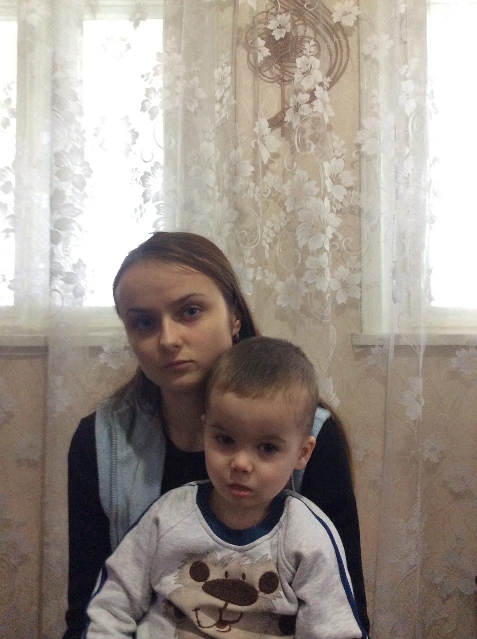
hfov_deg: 42.8
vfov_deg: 55.4
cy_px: 320
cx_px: 238
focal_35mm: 33
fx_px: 608
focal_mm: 3.3
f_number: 2.4
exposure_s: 1/24
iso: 320
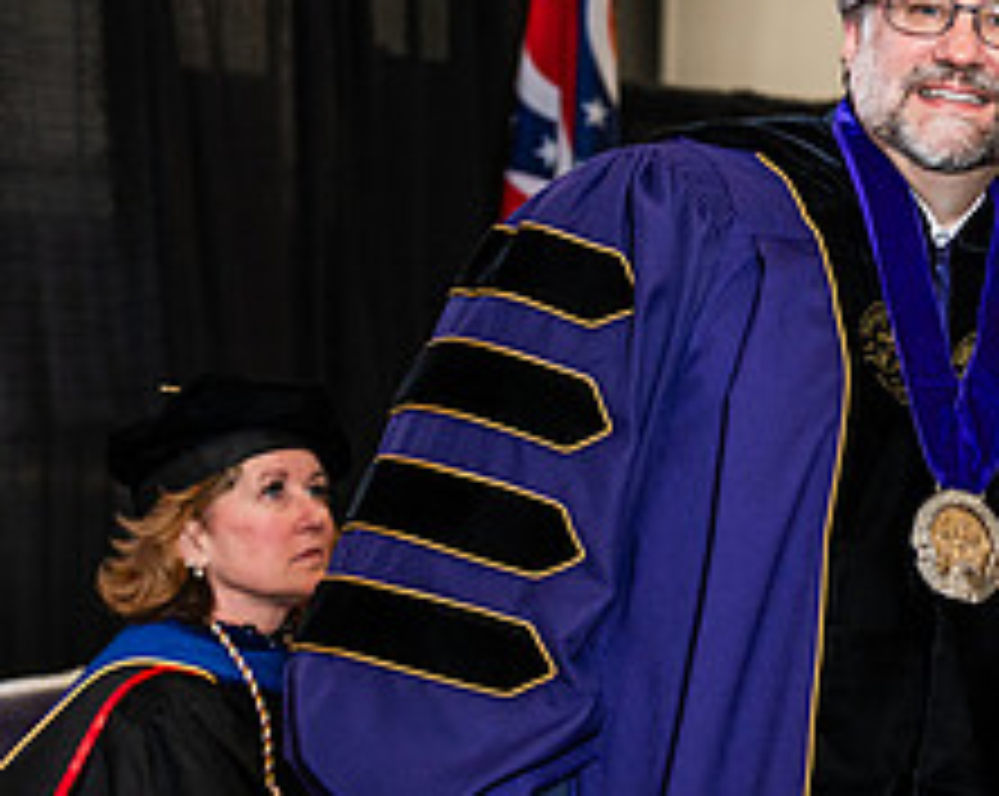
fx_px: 5079
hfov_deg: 11.1
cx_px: 981
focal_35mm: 172
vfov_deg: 9.0
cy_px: 524
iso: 1250
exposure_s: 1/200
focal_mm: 70
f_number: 4.5
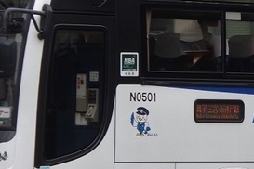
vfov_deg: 3.5
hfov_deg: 5.2
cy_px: 94
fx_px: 2794
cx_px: 342
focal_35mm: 396
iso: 400
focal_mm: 60
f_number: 8
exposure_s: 1/250
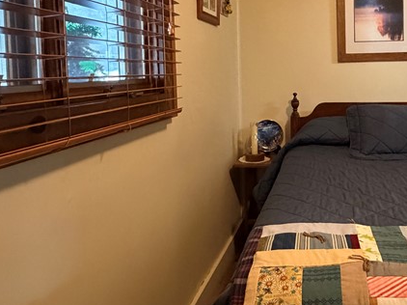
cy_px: 87
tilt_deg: -3.0
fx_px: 400
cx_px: 304
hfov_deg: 51.7
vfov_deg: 40.9
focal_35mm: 34
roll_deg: +0.6
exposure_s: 1/60
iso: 1000
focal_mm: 2.22
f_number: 2.2
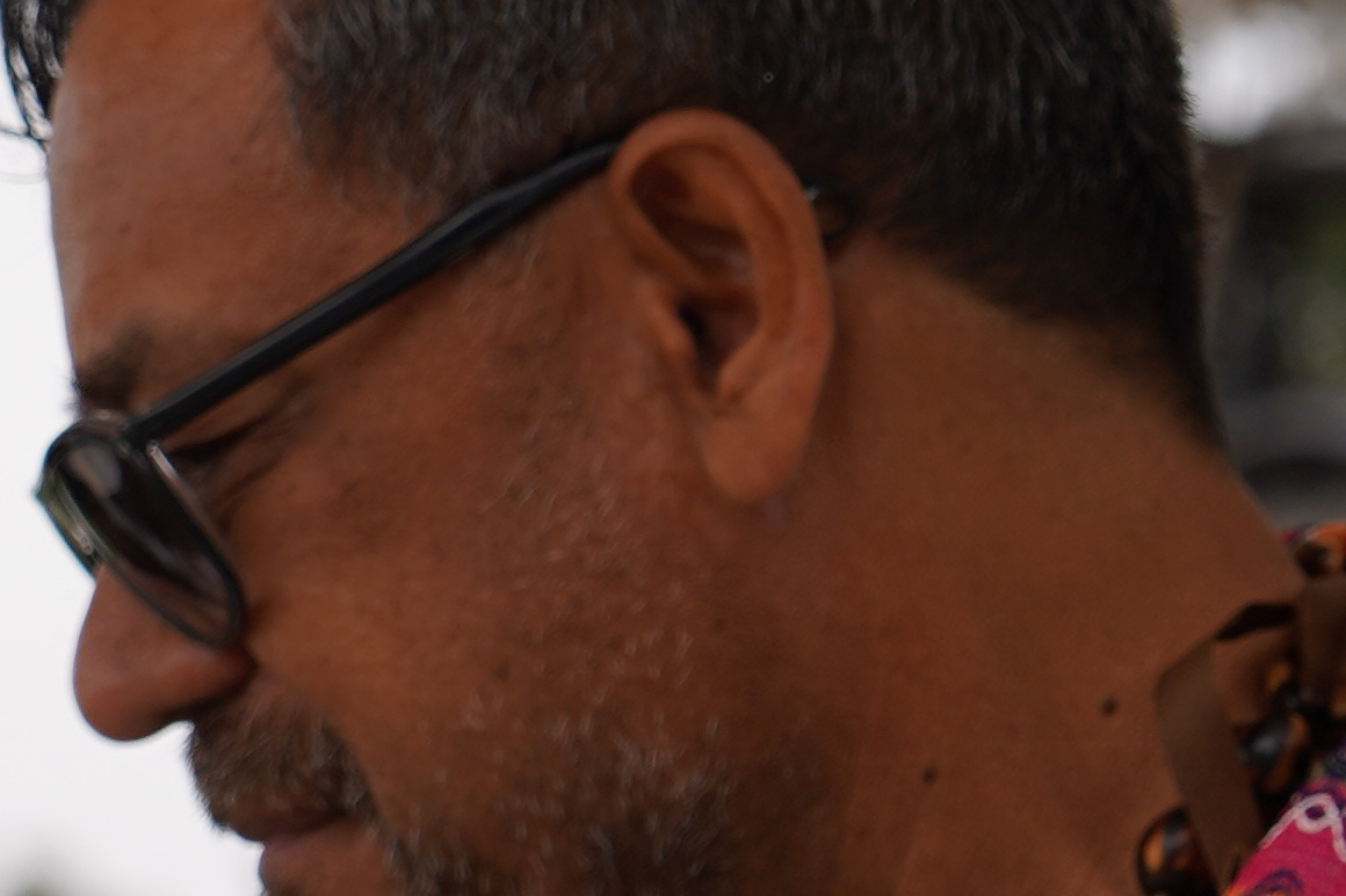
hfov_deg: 3.8
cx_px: 566
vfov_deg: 2.5
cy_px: 524
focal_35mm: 543
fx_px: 20298
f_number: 5.6
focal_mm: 105
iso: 100
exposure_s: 1/320
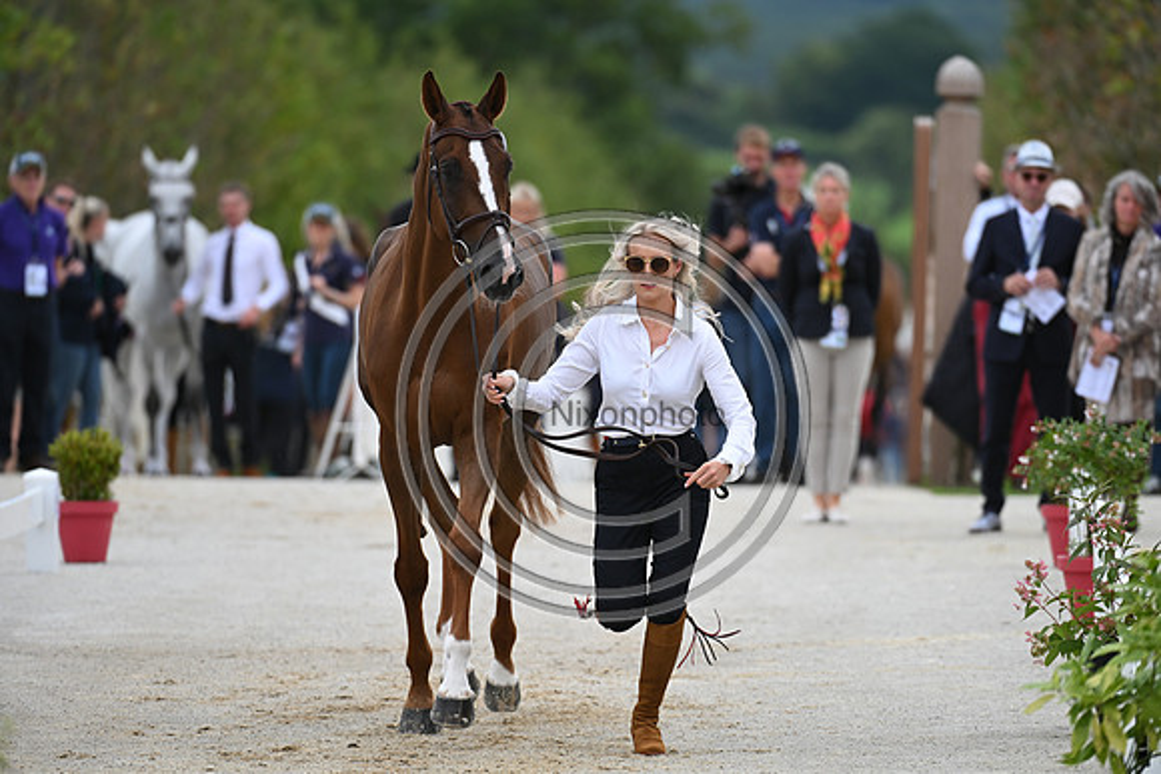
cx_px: 580
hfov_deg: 5.2
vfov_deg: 3.4
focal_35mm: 400
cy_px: 387
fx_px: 12902
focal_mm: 400
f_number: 5.6
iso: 500
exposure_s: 1/1600
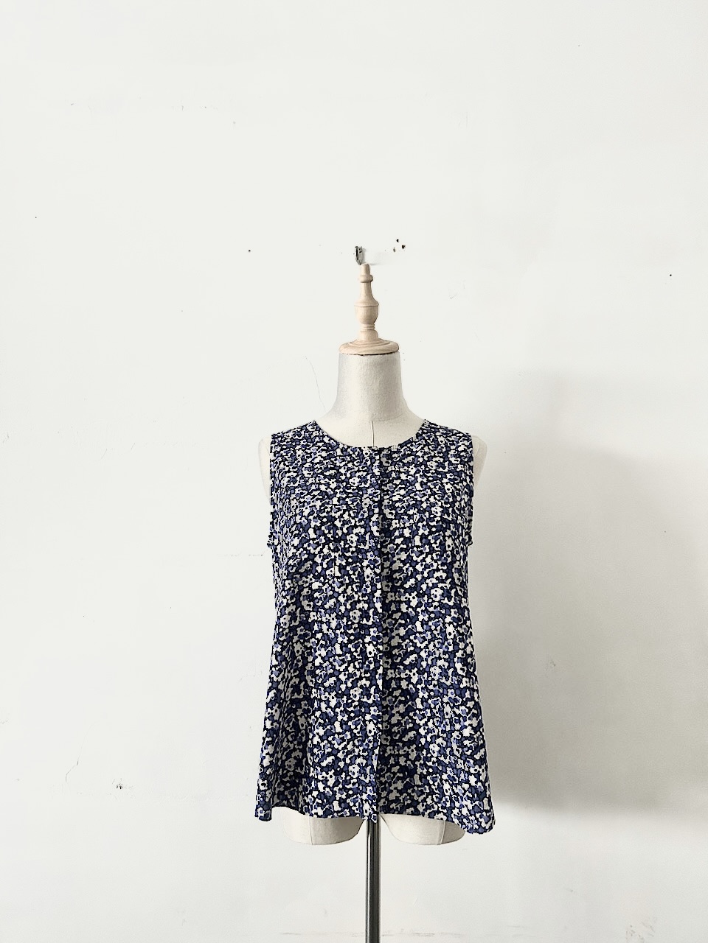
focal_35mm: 26
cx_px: 354
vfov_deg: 67.3
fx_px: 709
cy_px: 472
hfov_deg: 53.1
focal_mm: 5.7
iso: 500
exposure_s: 1/60
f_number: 1.5
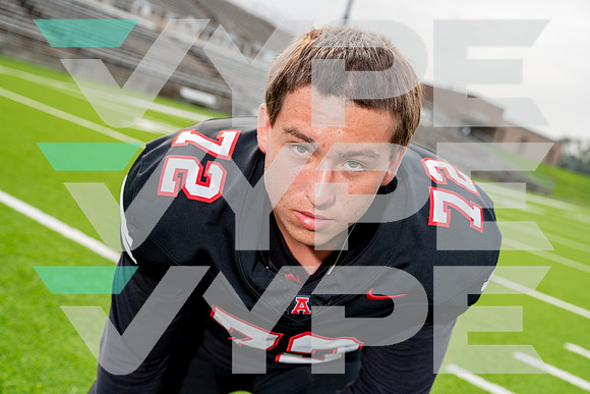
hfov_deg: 42.7
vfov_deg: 29.3
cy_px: 197
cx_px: 295
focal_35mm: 46
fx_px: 754
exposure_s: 1/250
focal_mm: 46
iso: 100
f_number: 5
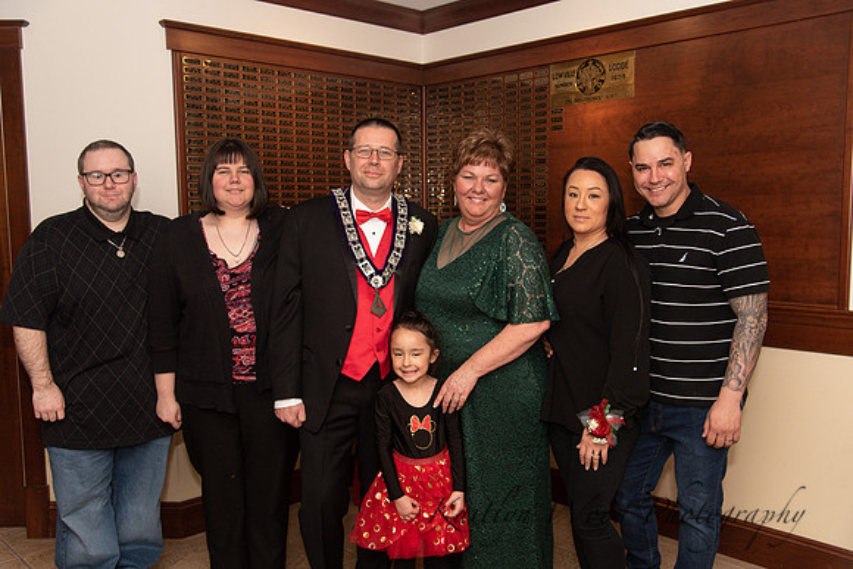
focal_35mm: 32
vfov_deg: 41.1
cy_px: 284
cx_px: 426
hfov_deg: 58.7
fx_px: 758
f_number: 4
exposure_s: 1/200
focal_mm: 32
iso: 800
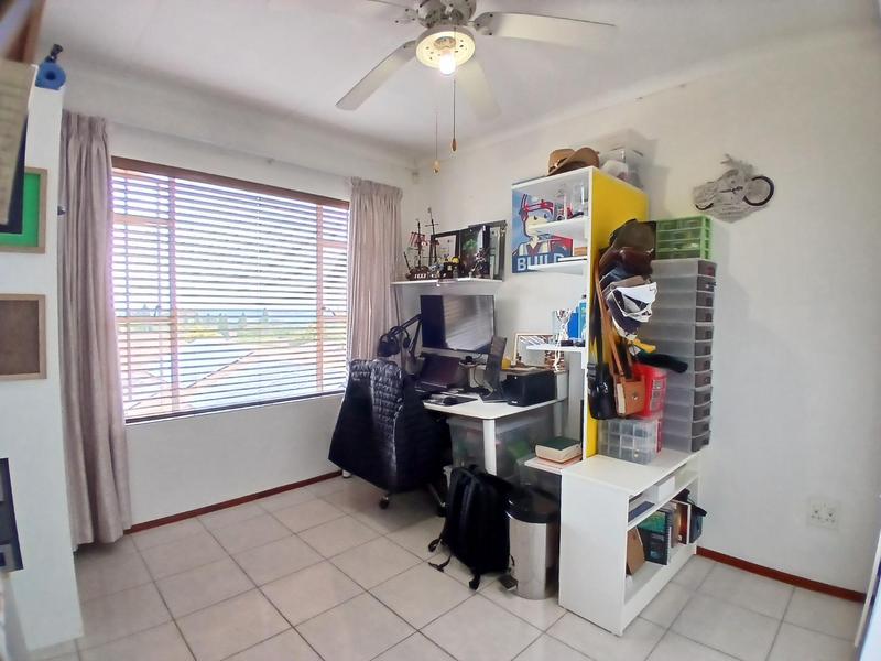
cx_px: 440
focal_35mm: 17
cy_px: 330
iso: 125
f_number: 2.2
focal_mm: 1.4
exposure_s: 1/33.3
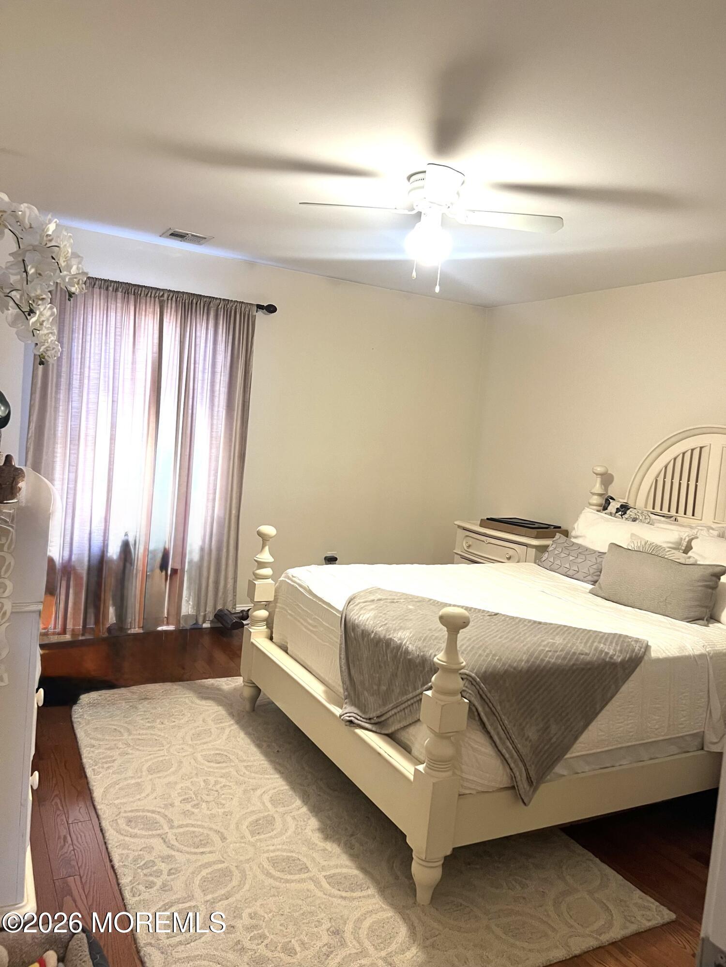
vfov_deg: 67.3
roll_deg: -4.6
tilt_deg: -3.2
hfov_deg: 53.1
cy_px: 484
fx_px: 727
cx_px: 363
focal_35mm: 26
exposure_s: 1/60
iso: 125
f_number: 1.5
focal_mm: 5.7
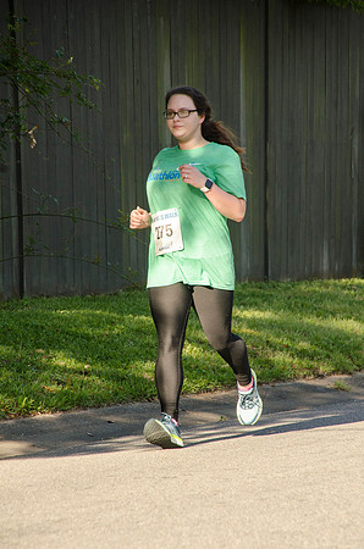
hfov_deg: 4.9
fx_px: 4228
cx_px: 182
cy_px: 274
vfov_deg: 7.4
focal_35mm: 278
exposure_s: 1/640
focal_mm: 185
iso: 640
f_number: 9
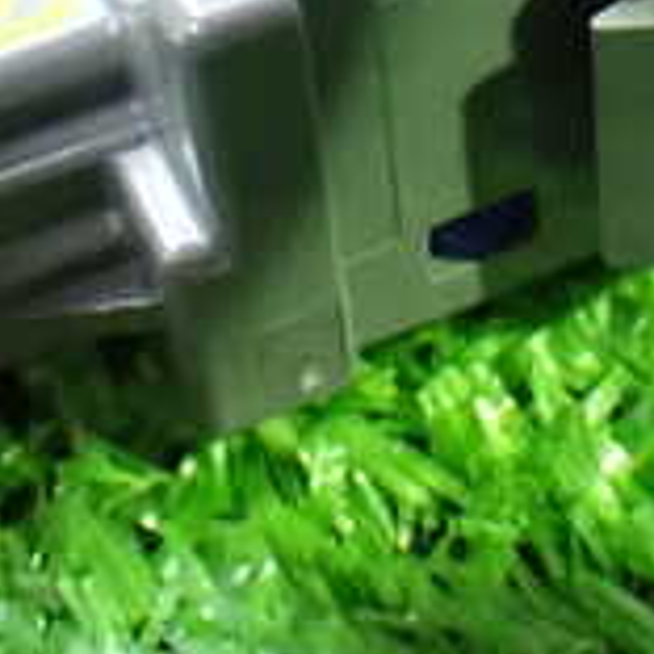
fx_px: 2330
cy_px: -180
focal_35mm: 109
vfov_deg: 15.3
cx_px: 449
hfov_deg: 15.9
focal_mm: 5.79
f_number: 2.4
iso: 1250
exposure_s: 1/30
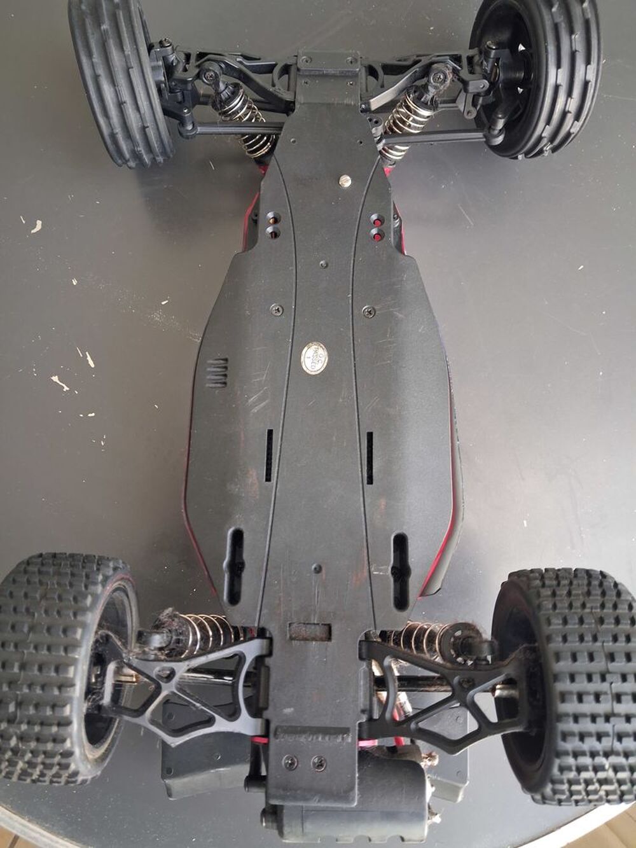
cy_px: 424
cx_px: 318
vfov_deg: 65.3
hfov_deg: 51.4
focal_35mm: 27
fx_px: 661
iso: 500
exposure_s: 1/33
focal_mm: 4
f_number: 1.8
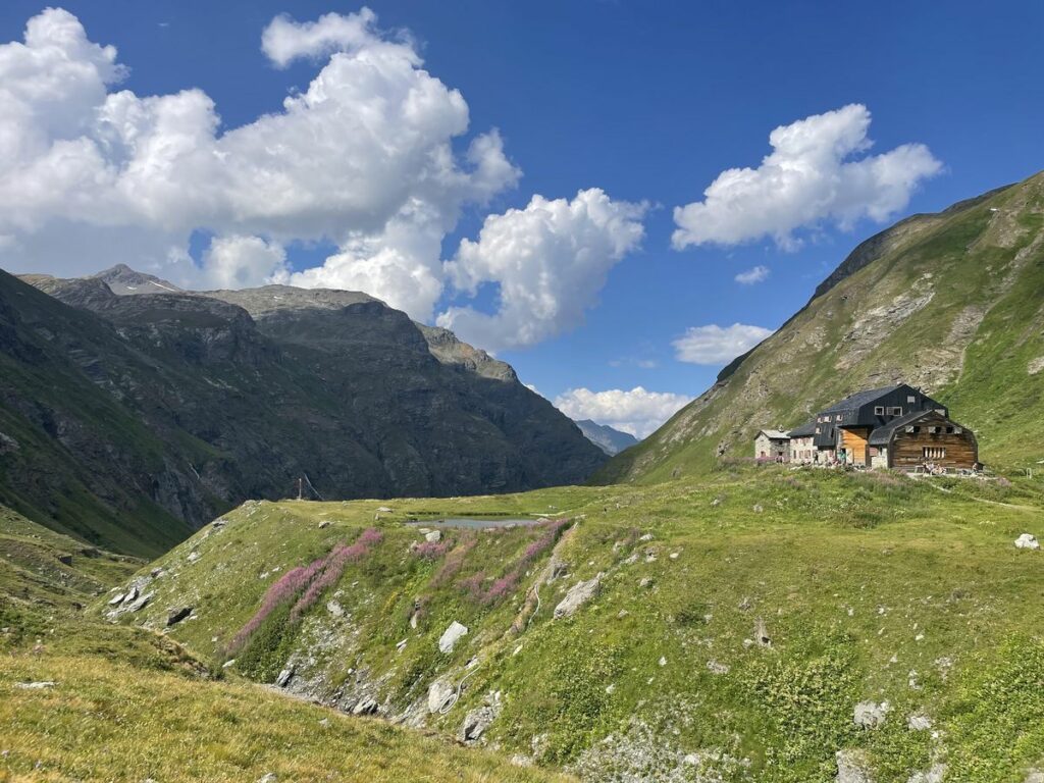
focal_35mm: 26
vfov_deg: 53.1
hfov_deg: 67.3
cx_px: 522
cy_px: 392
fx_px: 784
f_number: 1.6
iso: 32
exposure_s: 1/4464
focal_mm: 4.2
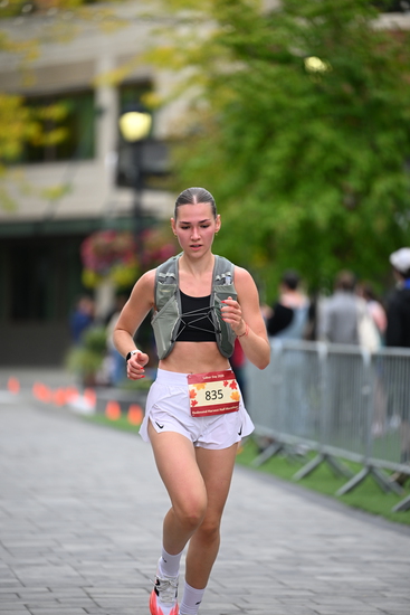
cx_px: 205
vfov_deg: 10.3
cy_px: 308
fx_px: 3414
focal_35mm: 200
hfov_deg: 6.9
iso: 640
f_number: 2.8
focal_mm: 200
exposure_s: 1/2000
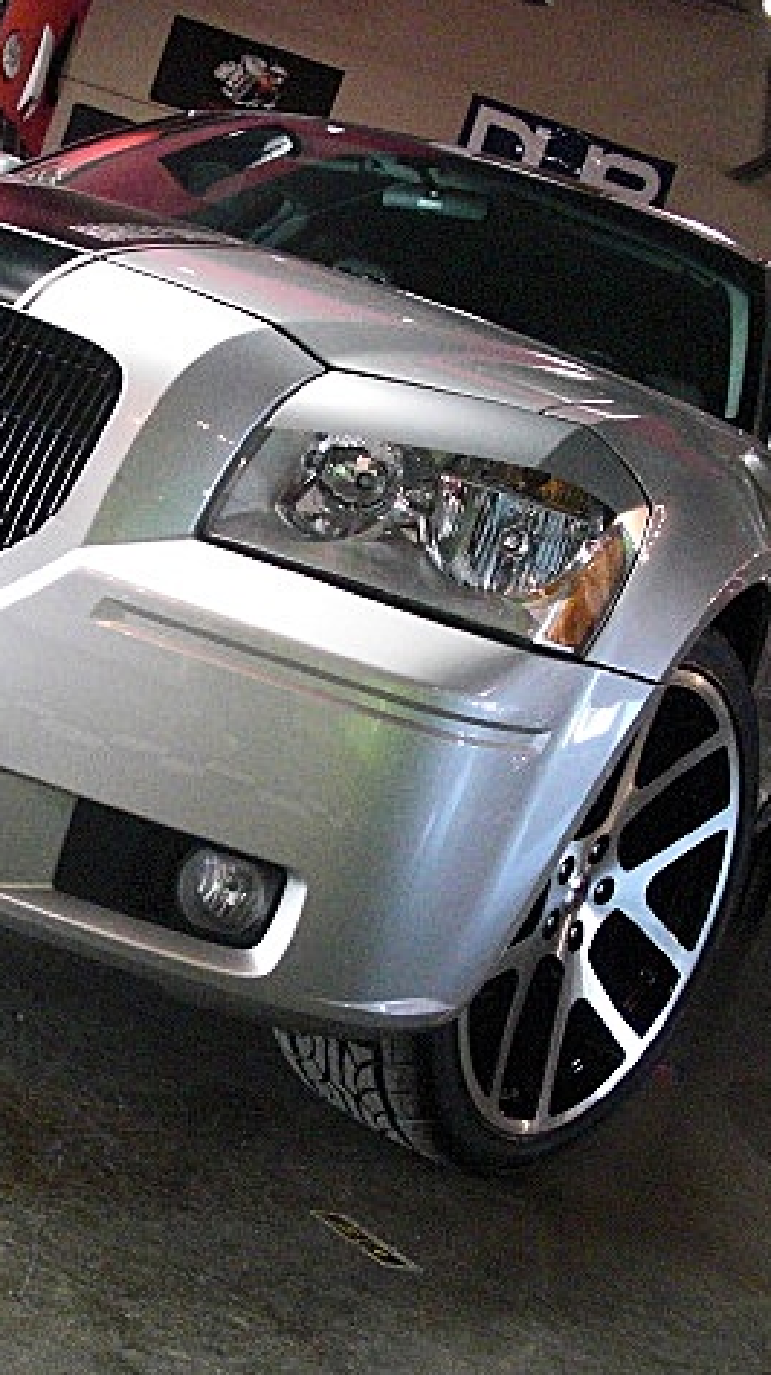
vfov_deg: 39.2
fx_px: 1930
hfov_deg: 22.2
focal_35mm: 53
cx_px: 136
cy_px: 685
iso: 800
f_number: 2.8
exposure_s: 1/125
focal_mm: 6.3
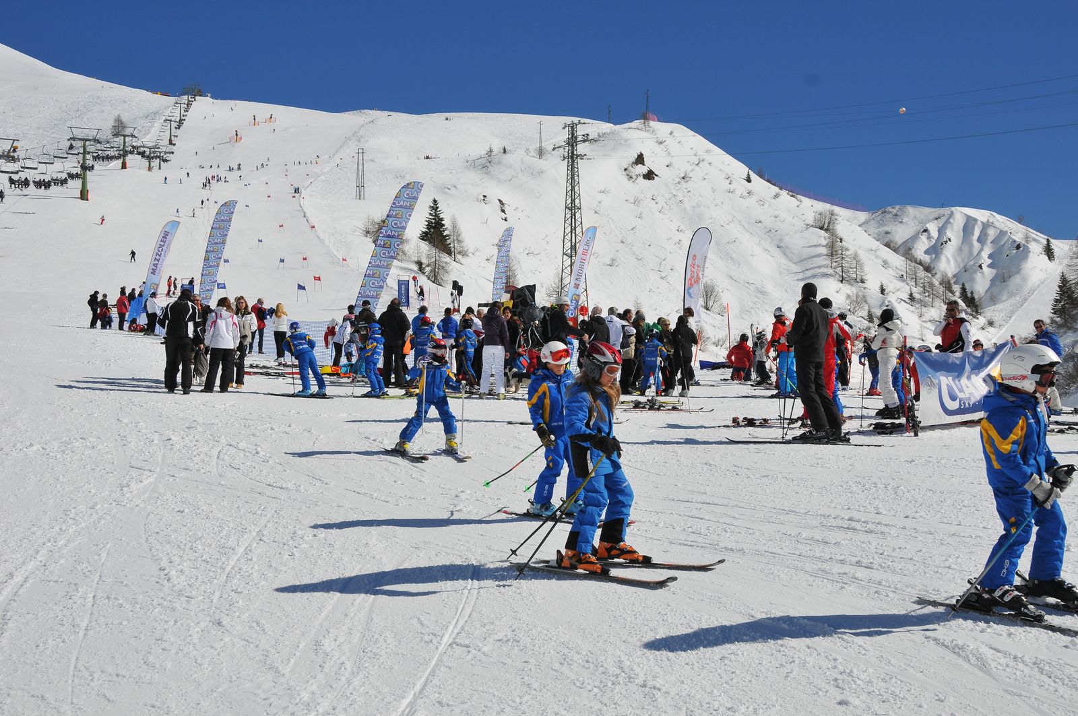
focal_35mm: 39
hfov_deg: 49.6
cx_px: 539
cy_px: 358
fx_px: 1167
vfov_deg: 34.1
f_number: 9
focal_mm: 26
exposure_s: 1/1250
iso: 200
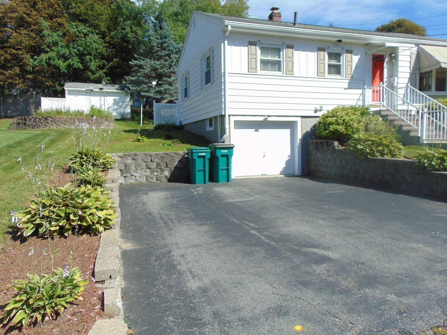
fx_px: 323
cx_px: 224
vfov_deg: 54.9
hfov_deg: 69.4
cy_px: 168
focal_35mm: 25
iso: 80
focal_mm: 4.5
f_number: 7.7
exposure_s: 1/200
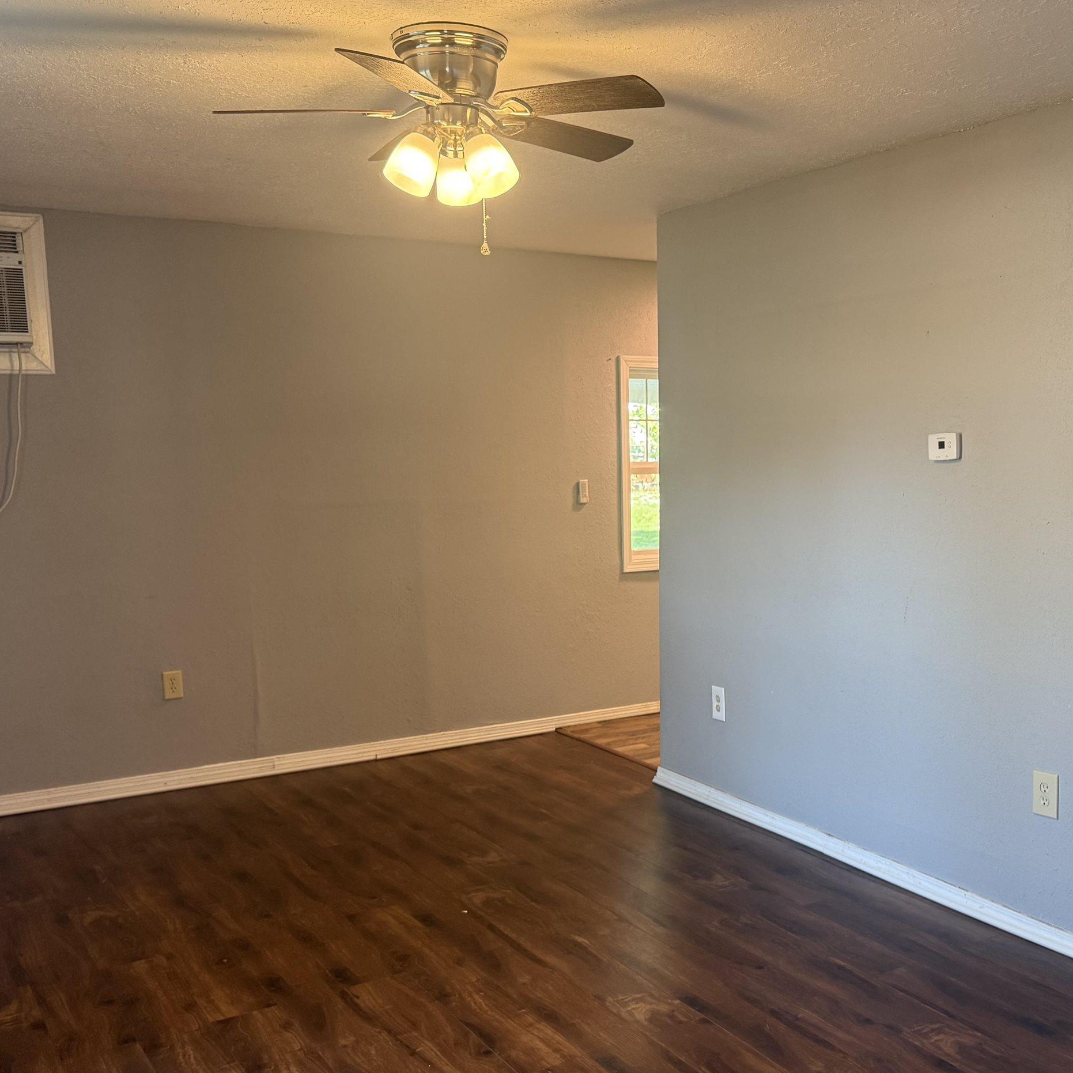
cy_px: 624
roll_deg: +0.5
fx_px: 1227
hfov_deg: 46.9
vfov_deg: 47.0
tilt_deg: -7.7
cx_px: 662
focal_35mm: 35
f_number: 1.78
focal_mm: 6.76
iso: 200
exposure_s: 1/60
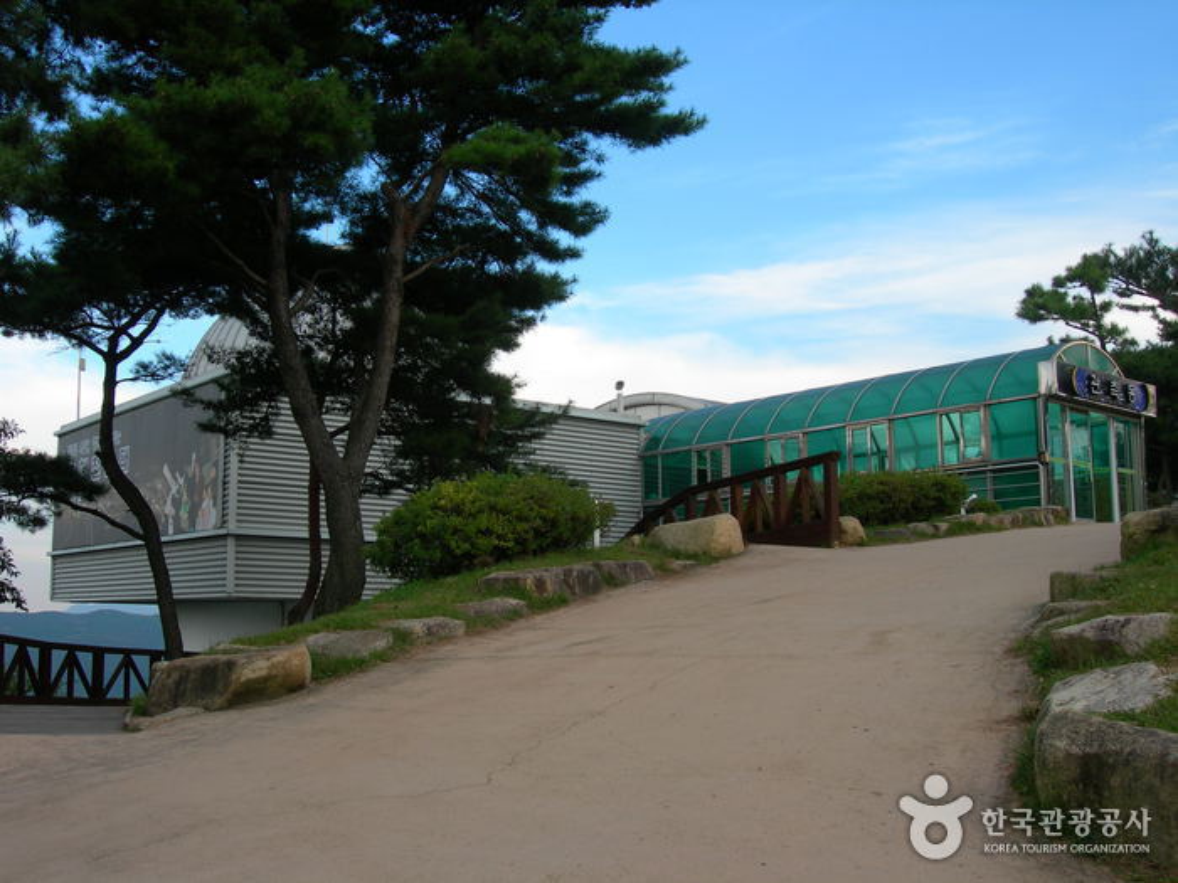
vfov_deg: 37.7
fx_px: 1293
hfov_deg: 49.0
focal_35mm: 38
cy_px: 442
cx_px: 589
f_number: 4.8
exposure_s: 1/153
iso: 50
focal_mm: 7.8
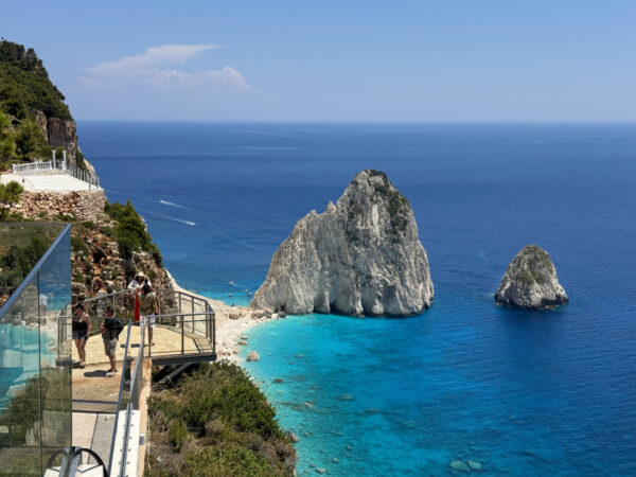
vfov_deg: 30.3
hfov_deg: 39.7
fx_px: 882
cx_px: 318
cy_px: 238
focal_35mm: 48
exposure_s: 1/5848
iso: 64
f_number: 1.8
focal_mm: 6.8
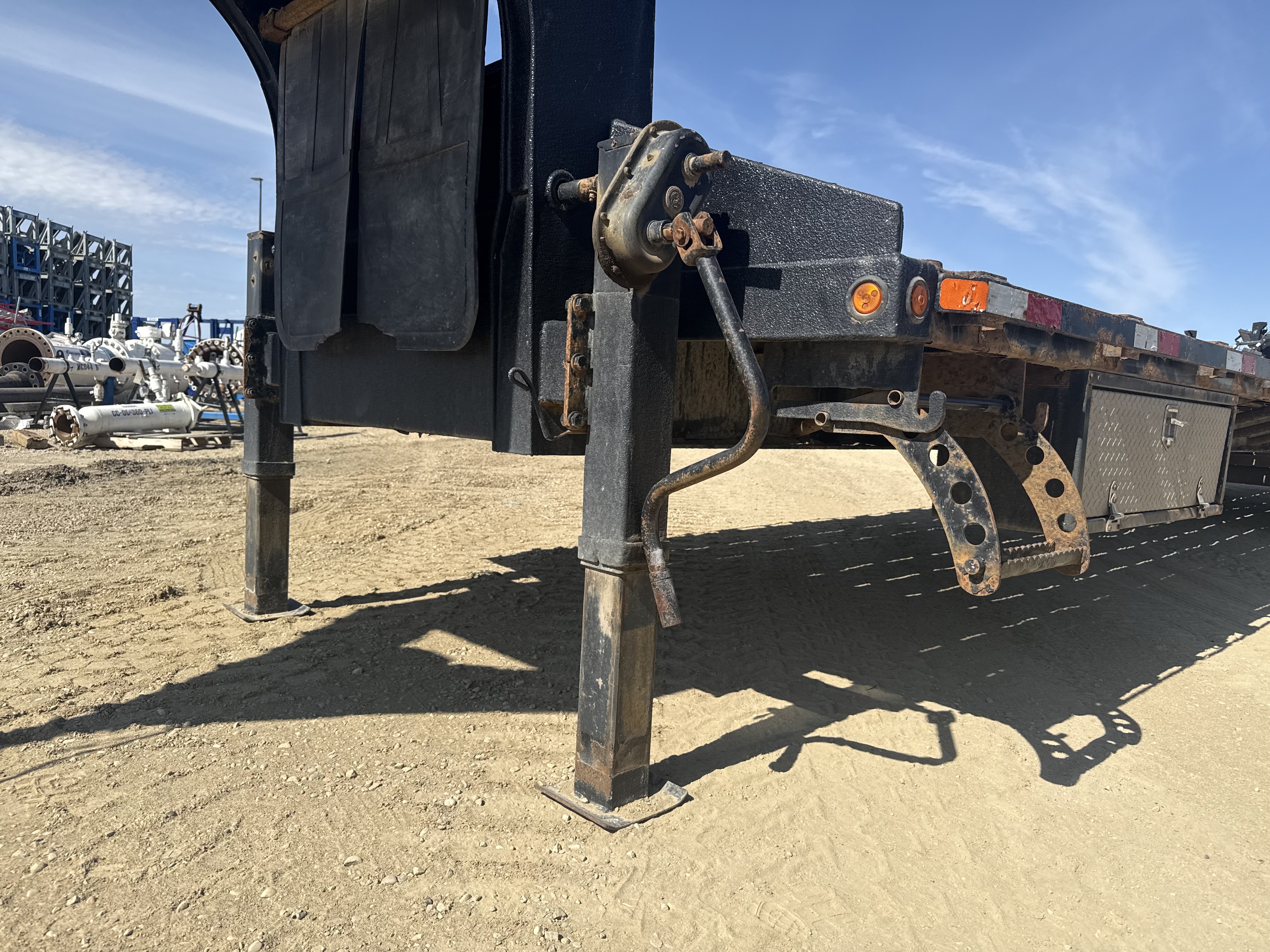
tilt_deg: -4.4
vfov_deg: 56.8
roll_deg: -3.7
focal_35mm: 24
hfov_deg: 71.6
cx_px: 635
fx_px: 881
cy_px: 476
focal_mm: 6.76
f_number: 1.78
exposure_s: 1/4975
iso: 80
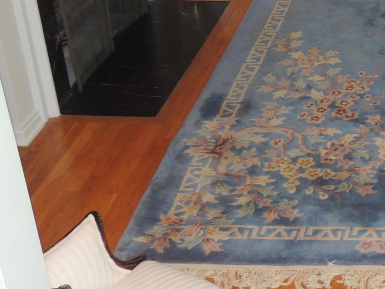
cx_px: 496
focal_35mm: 92
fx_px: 1023
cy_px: 19
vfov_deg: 15.8
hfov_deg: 19.7
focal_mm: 5.8
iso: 220
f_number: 3.2
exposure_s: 1/30
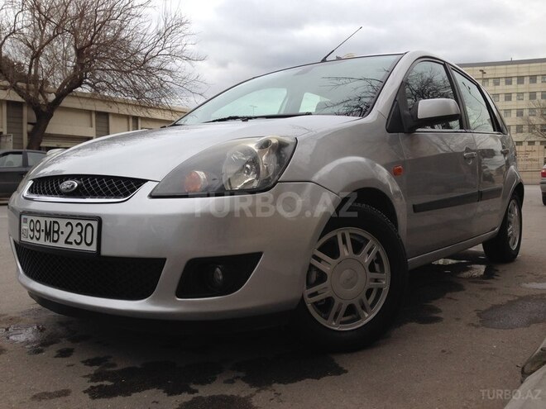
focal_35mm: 33
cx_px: 273
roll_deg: +0.1
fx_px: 521
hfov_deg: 55.4
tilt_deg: -3.3
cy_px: 204
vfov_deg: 42.9
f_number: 2.4
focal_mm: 4.12
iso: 50
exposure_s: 1/315
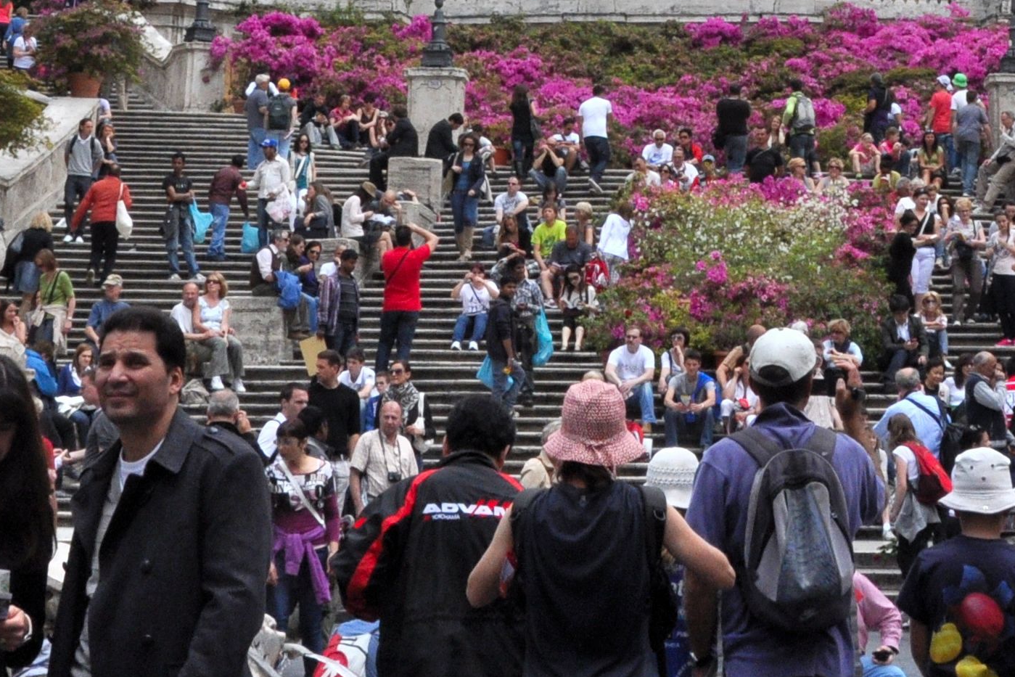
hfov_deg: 20.1
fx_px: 2848
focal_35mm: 101
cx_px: 692
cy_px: -209
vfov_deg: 13.1
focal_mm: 22
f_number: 16
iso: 640
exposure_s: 1/250
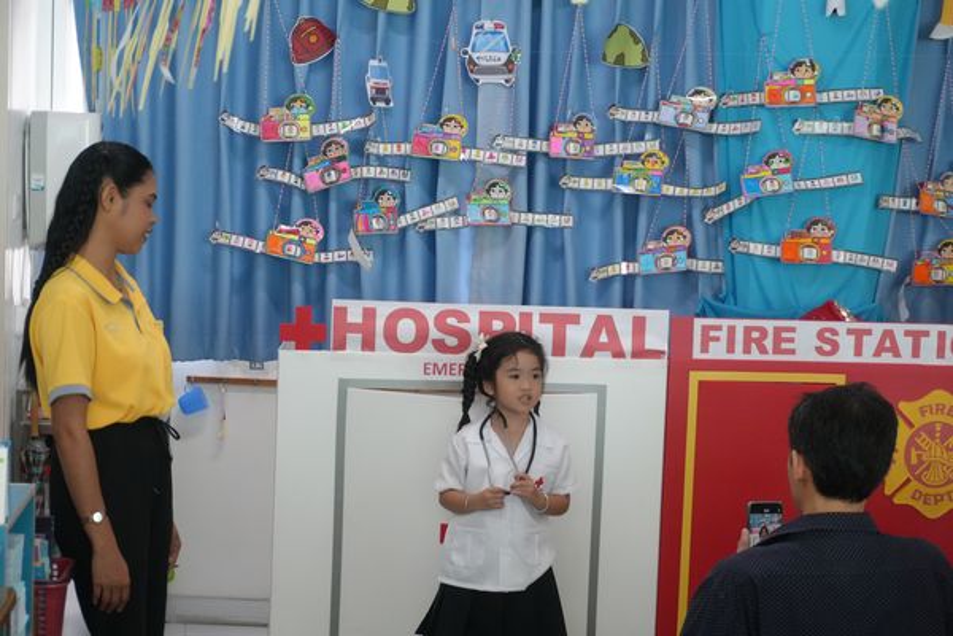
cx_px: 476
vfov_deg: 18.2
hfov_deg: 27.0
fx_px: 1985
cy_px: 318
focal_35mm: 75
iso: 4000
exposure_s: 1/160
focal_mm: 50
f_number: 5.6
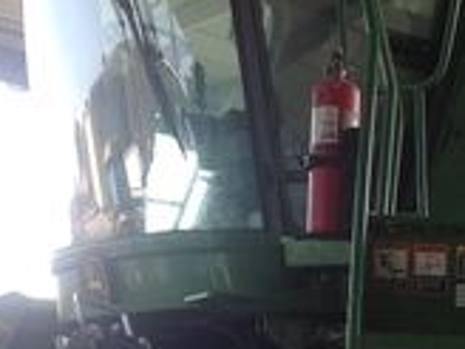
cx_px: 570
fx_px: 1558
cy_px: 366
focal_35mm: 116
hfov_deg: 16.2
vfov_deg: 12.6
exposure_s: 1/171
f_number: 2.4
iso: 50
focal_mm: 4.28
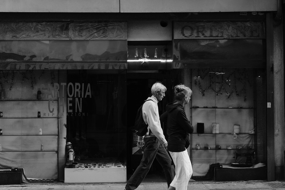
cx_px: 95
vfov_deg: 22.6
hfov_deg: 33.1
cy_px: 74
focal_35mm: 60
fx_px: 475
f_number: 7.1
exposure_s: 1/250
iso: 320
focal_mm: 27
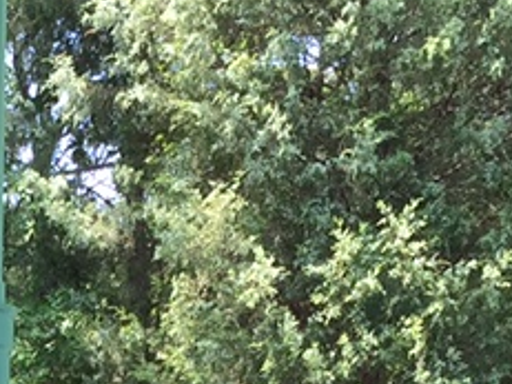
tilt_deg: -5.0
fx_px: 2380
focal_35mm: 161
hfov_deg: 11.9
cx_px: -191
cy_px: 959
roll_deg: -1.0
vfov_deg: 8.4
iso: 32
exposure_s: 1/122
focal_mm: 4.15
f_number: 2.2
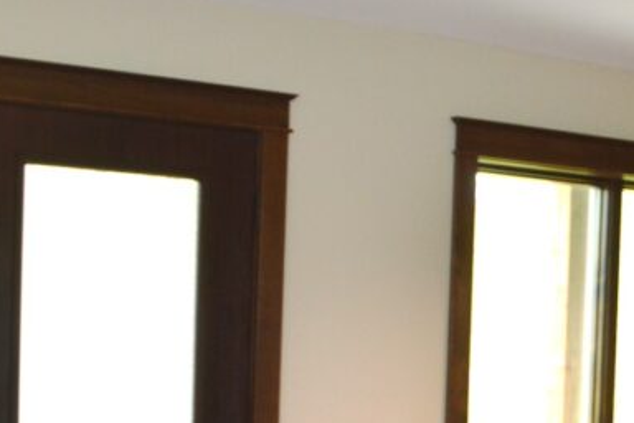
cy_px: 415
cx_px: 662
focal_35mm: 103
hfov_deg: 19.2
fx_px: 1814
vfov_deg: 13.1
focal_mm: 22
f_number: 4
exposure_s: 1/60
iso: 400
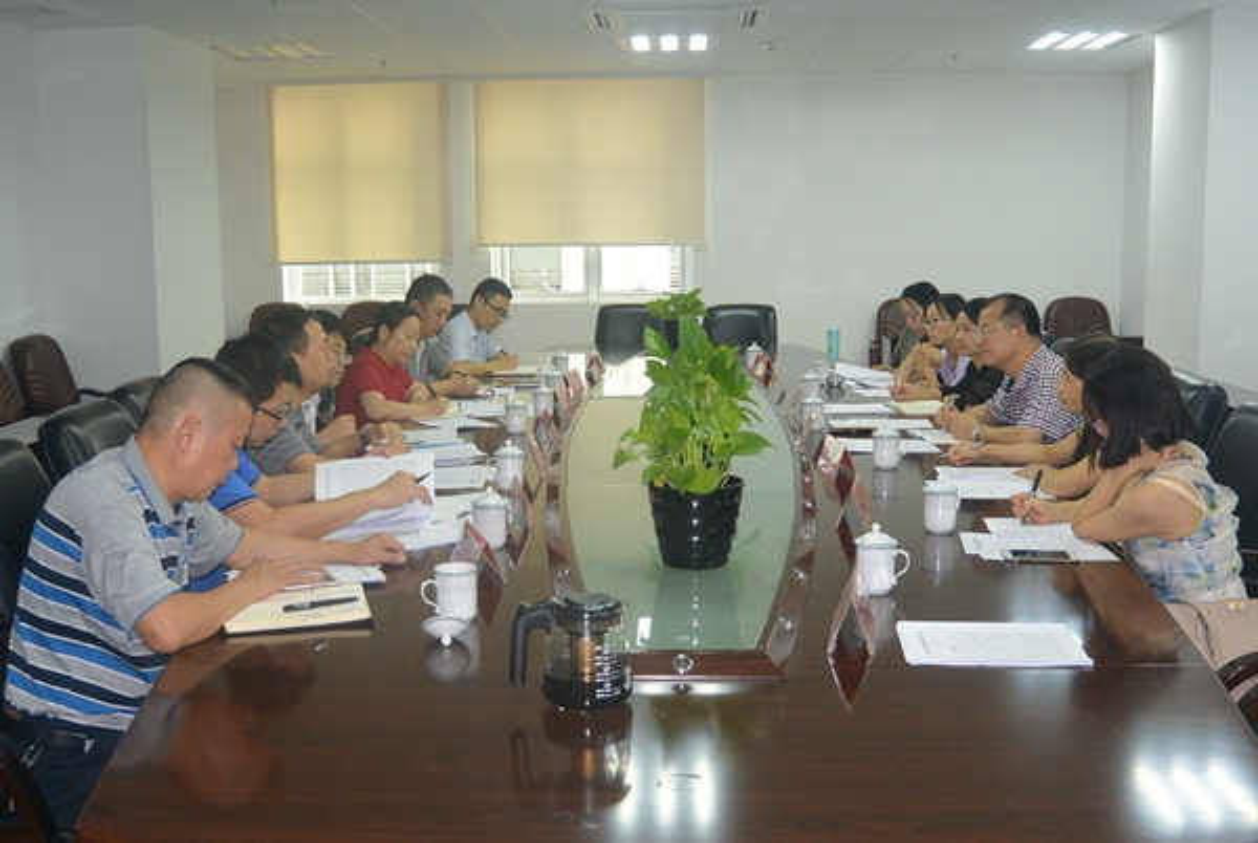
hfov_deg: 51.8
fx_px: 1295
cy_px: 422
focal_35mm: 37
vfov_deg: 36.1
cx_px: 629
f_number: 4
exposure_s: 1/60
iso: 500
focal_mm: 14
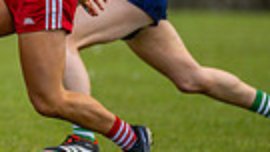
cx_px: -160
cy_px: -35
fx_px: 9638
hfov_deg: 1.6
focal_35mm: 1346
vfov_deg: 0.9
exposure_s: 1/6400
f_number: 2.8
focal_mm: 300
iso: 200
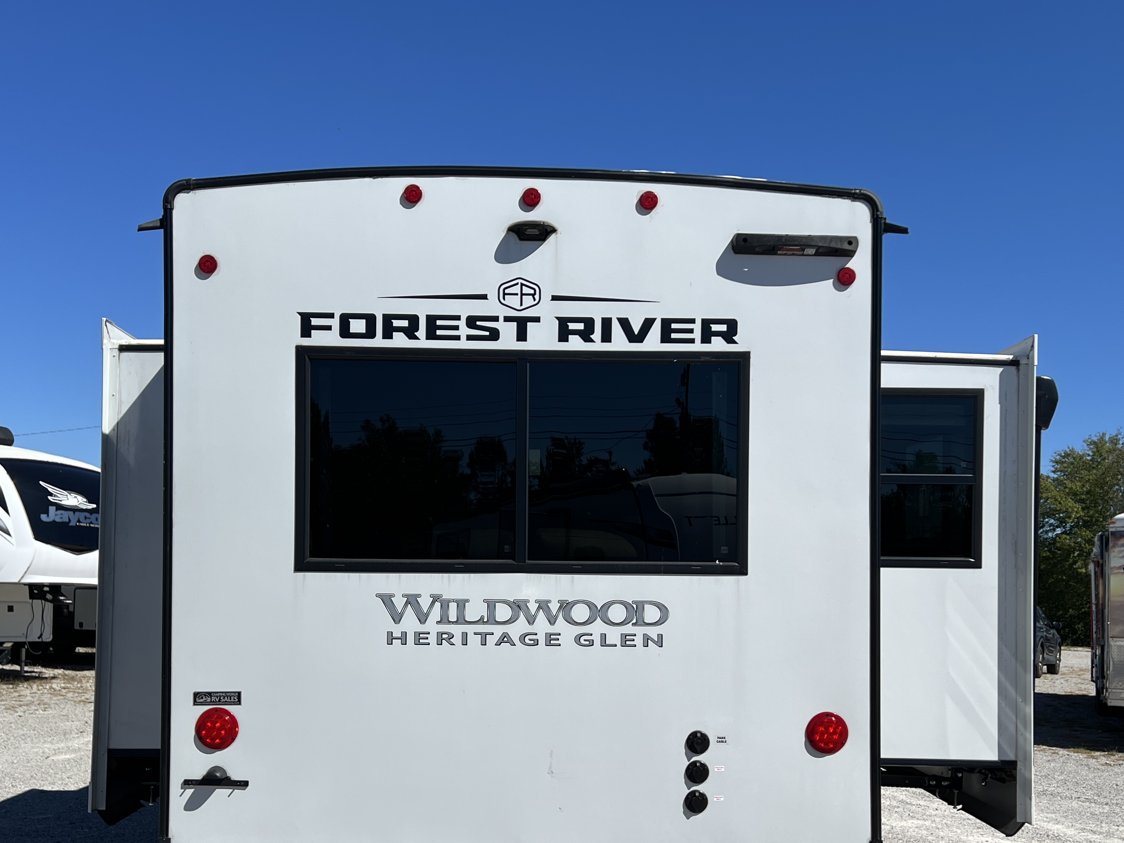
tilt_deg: +0.1
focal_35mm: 40
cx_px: 540
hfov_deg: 46.8
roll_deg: -2.3
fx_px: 1299
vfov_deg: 35.5
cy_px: 574
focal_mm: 5.7
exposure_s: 1/6579
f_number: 1.5
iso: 50
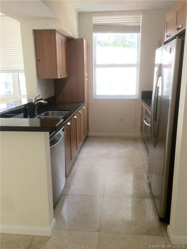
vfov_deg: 61.7
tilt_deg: -15.0
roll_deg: +2.6
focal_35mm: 29
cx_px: 94
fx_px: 209
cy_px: 124
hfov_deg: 48.2
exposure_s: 1/120
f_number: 2.2
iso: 50
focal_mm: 4.15
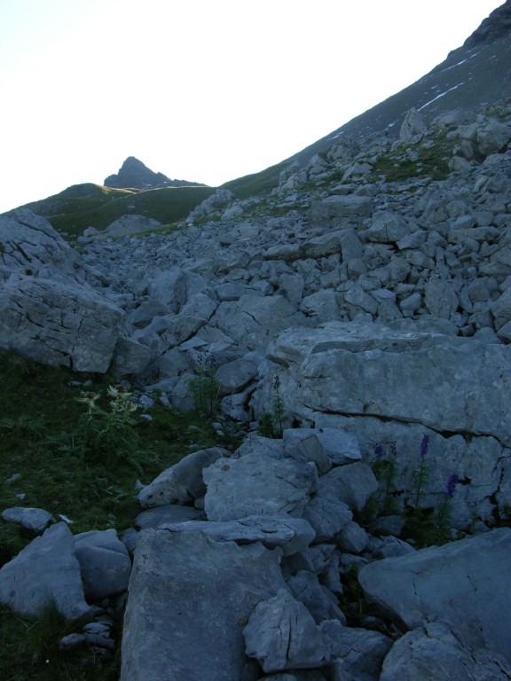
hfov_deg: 40.7
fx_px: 689
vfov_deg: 52.6
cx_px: 256
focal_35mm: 35
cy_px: 340
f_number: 4.5
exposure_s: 1/120
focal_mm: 8.9
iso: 50
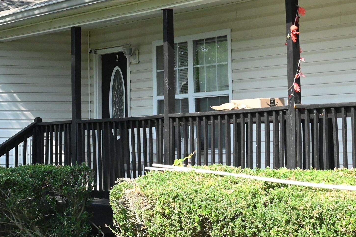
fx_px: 1028
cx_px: 291
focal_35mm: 104
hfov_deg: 19.4
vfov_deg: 13.1
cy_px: 49
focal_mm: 50
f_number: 8
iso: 9000
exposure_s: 1/8000
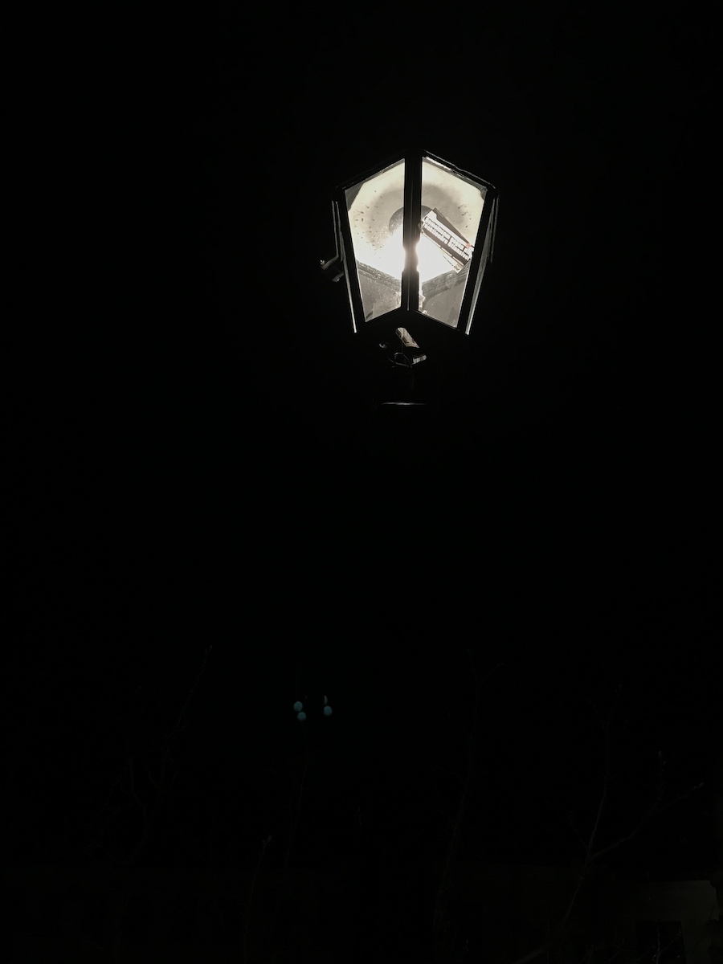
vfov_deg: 63.4
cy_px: 482
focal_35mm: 28
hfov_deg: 49.7
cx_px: 362
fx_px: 780
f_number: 1.8
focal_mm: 3.99
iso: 40
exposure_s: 1/33
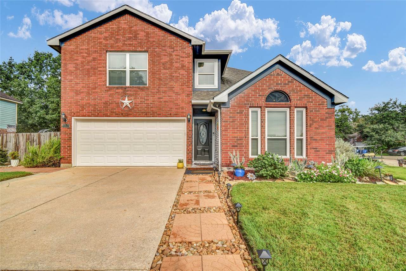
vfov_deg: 77.3
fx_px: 169
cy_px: 136
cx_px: 203
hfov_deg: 100.4
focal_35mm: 15
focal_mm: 10
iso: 100
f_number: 7.1
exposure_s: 1/320
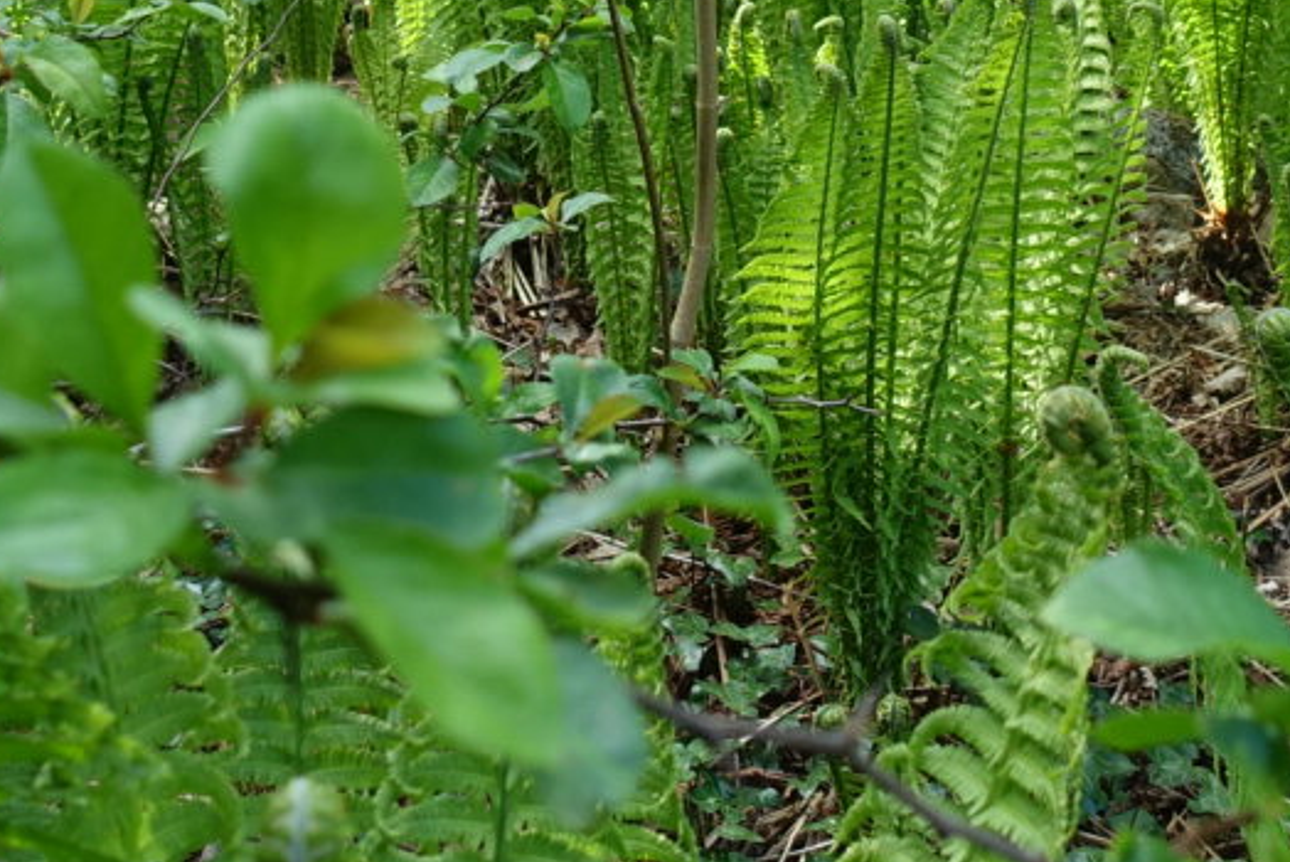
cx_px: 655
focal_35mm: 74
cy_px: -163
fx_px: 2653
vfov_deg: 17.6
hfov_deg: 27.3
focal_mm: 8.8
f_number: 3.5
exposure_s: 1/80
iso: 125
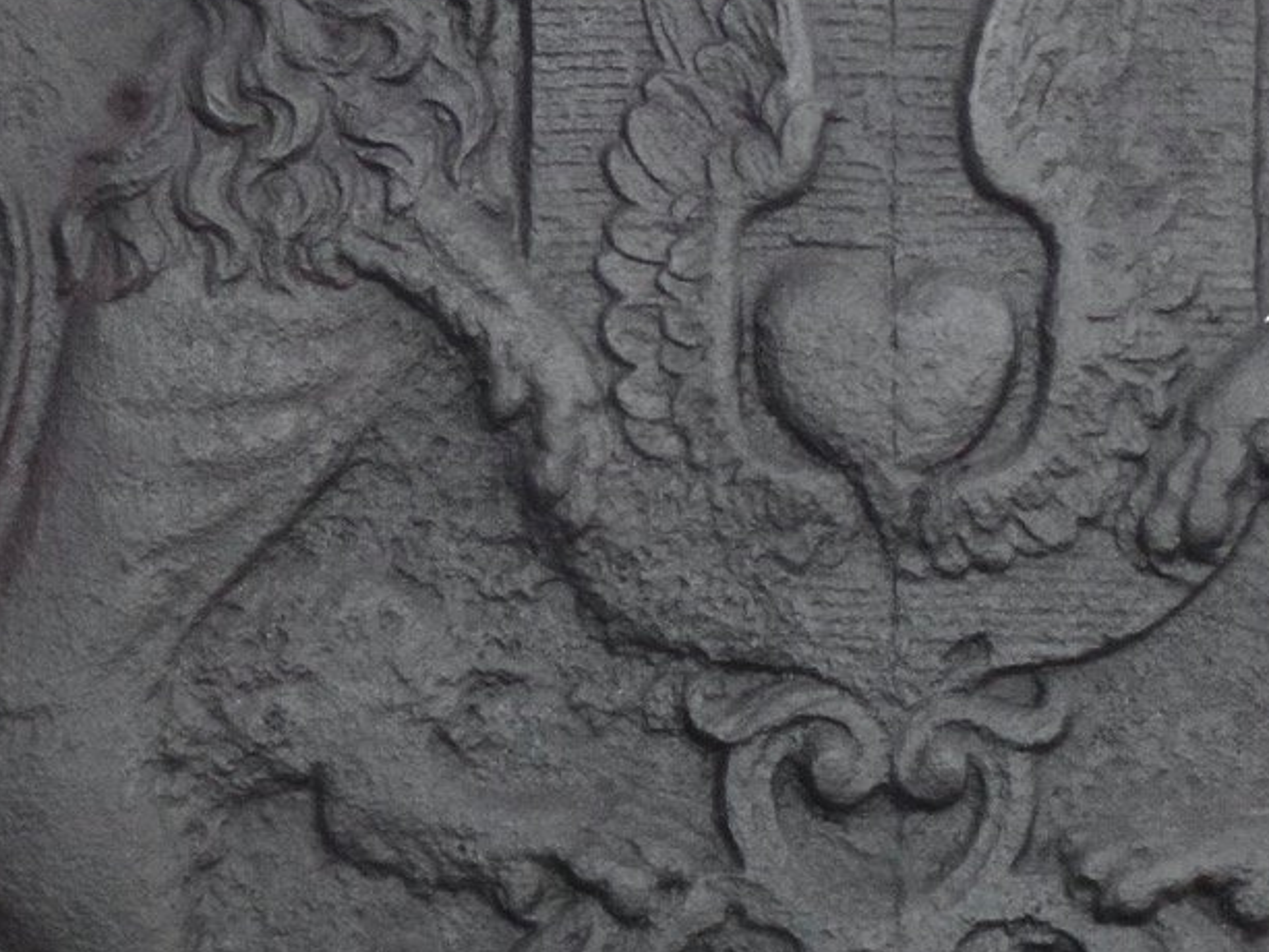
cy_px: 139
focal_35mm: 188
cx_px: 853
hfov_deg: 10.5
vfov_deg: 7.9
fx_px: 6893
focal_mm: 17.3
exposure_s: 1/50
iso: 400
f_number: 5
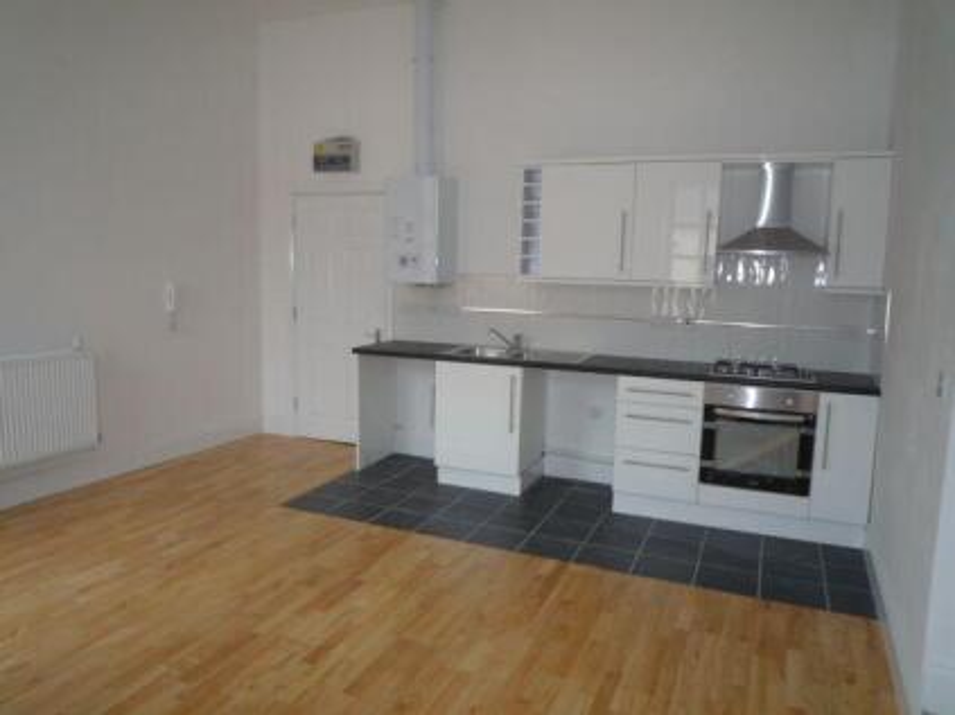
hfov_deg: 69.4
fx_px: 690
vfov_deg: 54.9
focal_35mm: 25
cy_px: 358
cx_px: 478
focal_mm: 4.4
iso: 100
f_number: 2.8
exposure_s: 1/30
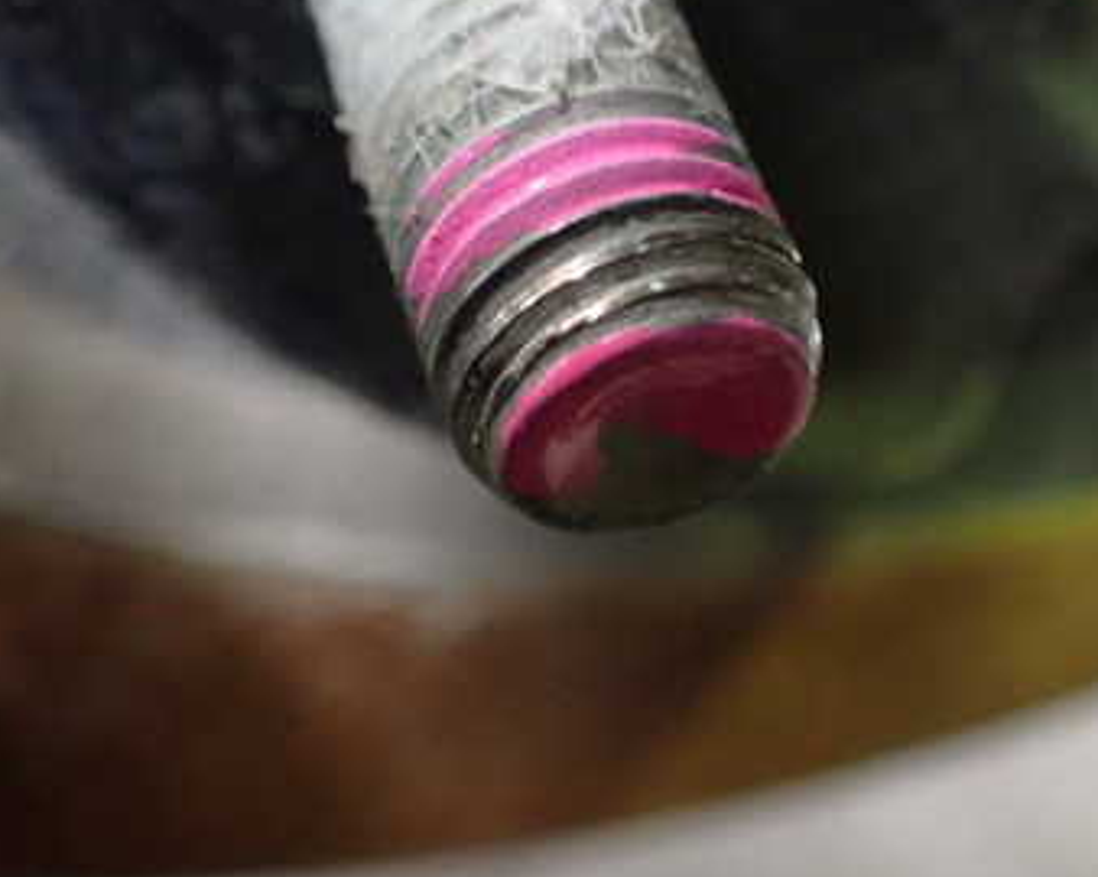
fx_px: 1689
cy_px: 296
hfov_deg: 35.8
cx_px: 689
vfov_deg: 28.9
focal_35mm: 52
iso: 1000
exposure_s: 1/30
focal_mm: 5.4
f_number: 2.3
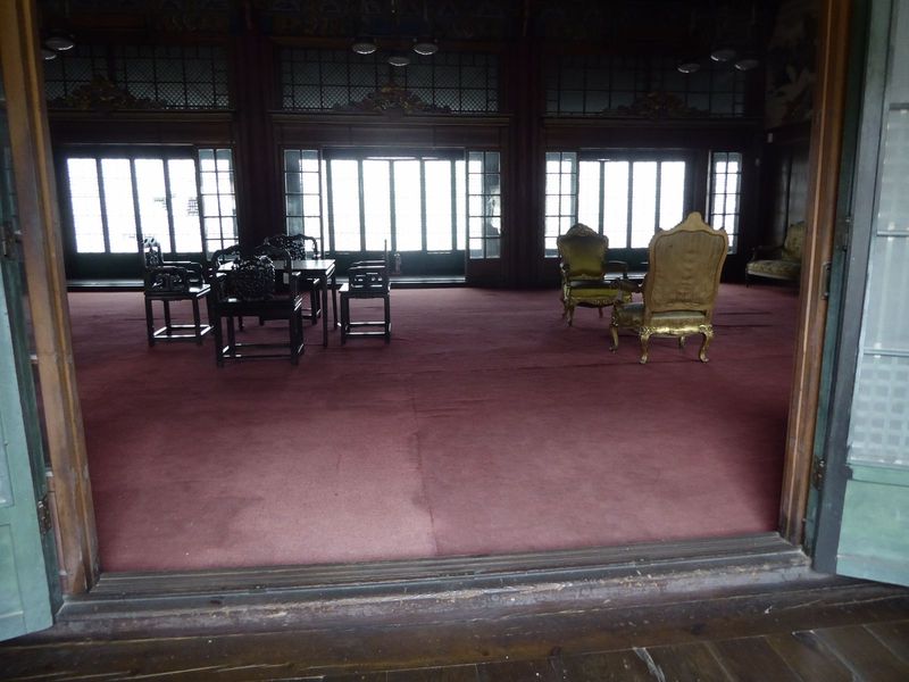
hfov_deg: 69.4
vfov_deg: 54.9
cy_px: 341
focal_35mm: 25
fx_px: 656
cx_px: 454
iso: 400
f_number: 3.3
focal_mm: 4.3
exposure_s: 1/10
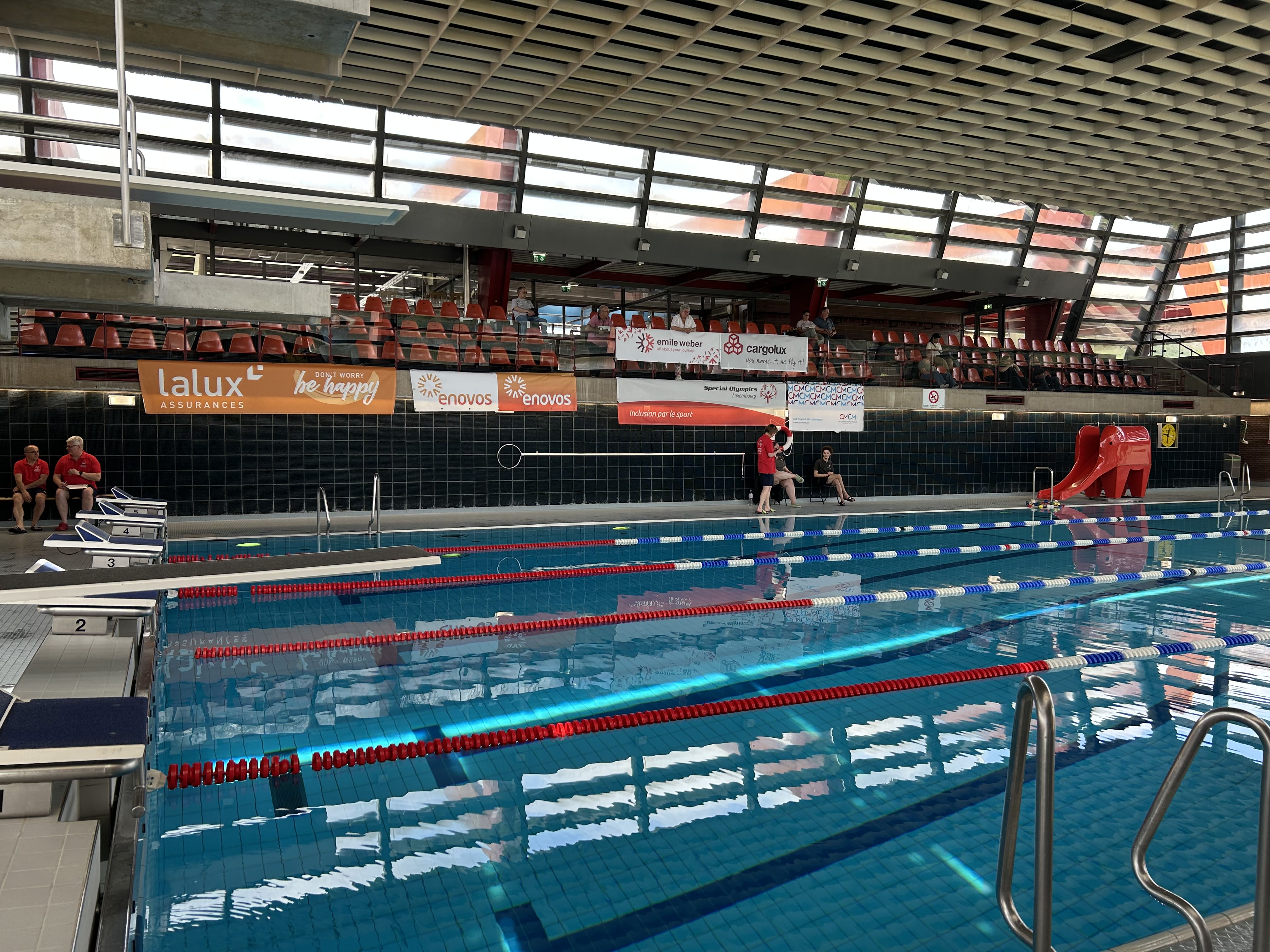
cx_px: 635
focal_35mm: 26
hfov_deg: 67.3
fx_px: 954
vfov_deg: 53.1
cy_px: 476
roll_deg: +0.1
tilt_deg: -2.5
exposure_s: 1/255
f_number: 1.5
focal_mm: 5.7
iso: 50
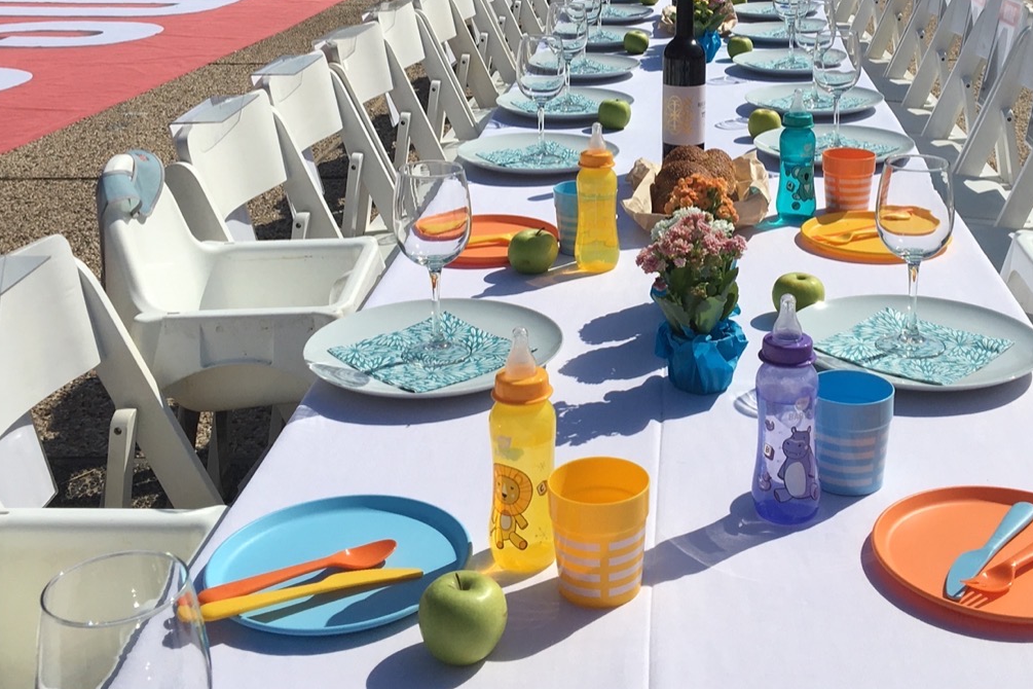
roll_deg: +1.1
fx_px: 1377
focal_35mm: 48
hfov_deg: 40.9
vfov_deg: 27.5
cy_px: 129
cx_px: 633
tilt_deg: -13.9
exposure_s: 1/5495
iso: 25
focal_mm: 4.15
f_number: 2.2
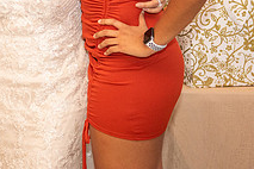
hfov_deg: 14.8
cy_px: -39
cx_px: -11
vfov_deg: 9.9
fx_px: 959
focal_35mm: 136
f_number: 2.8
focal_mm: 50
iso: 1000
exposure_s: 1/160
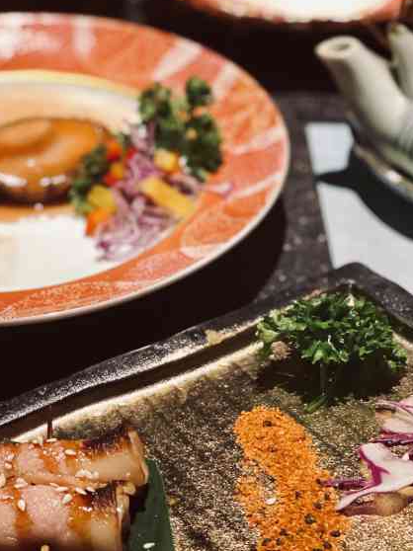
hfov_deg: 17.0
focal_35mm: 87
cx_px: 184
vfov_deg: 22.5
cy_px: 319
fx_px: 1385
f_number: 2
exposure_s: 1/33
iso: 125
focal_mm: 6
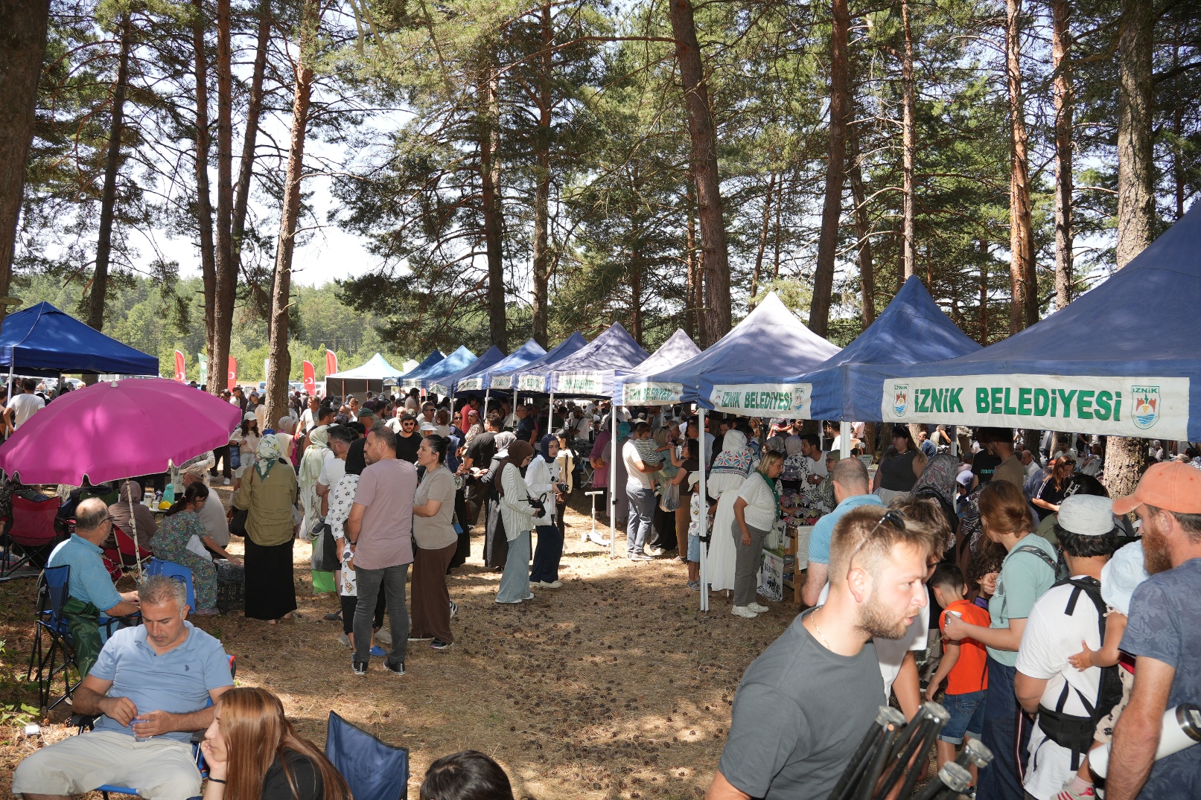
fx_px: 901
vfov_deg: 47.9
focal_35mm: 27
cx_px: 600
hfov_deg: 67.4
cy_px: 400
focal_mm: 18
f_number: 4.5
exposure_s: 1/160
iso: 100
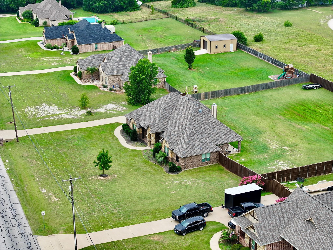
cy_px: 125
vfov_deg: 21.0
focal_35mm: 70
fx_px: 673
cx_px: 166
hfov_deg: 27.8
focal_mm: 19.35
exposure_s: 1/400
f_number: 2.8
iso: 100
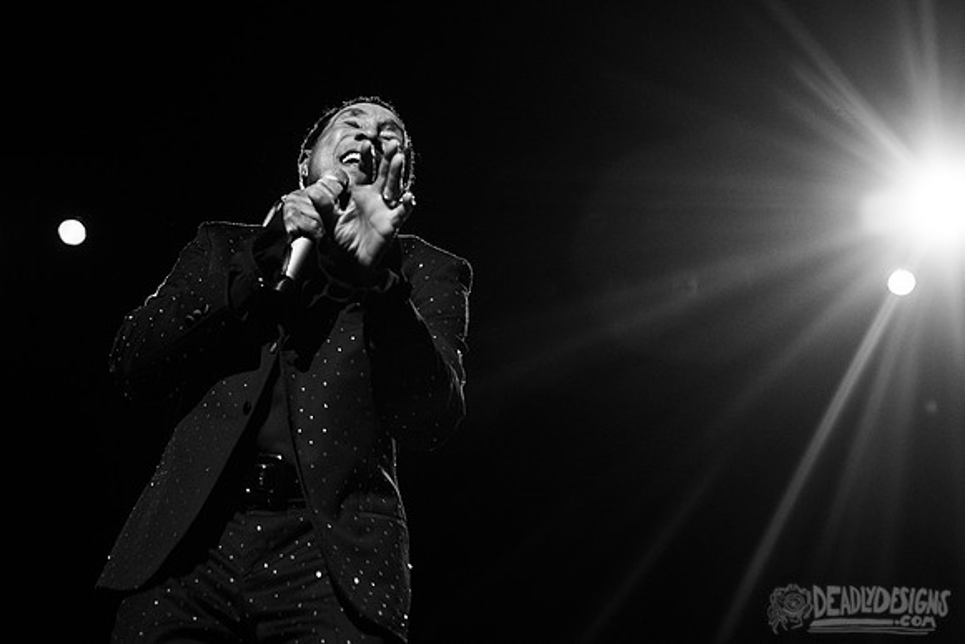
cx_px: 276
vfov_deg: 19.0
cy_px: 322
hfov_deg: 27.8
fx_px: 1927
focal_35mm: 72
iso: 2000
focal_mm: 48
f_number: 3.2
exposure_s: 1/400
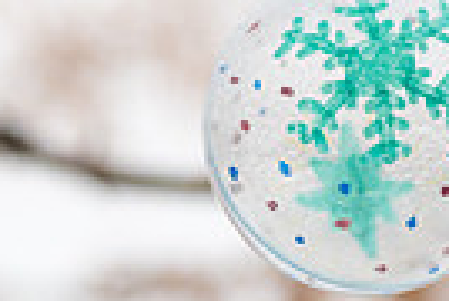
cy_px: -186
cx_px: 30
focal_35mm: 302
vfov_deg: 4.5
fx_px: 3775
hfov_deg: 6.8
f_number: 2.8
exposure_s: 1/200
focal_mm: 70
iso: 200
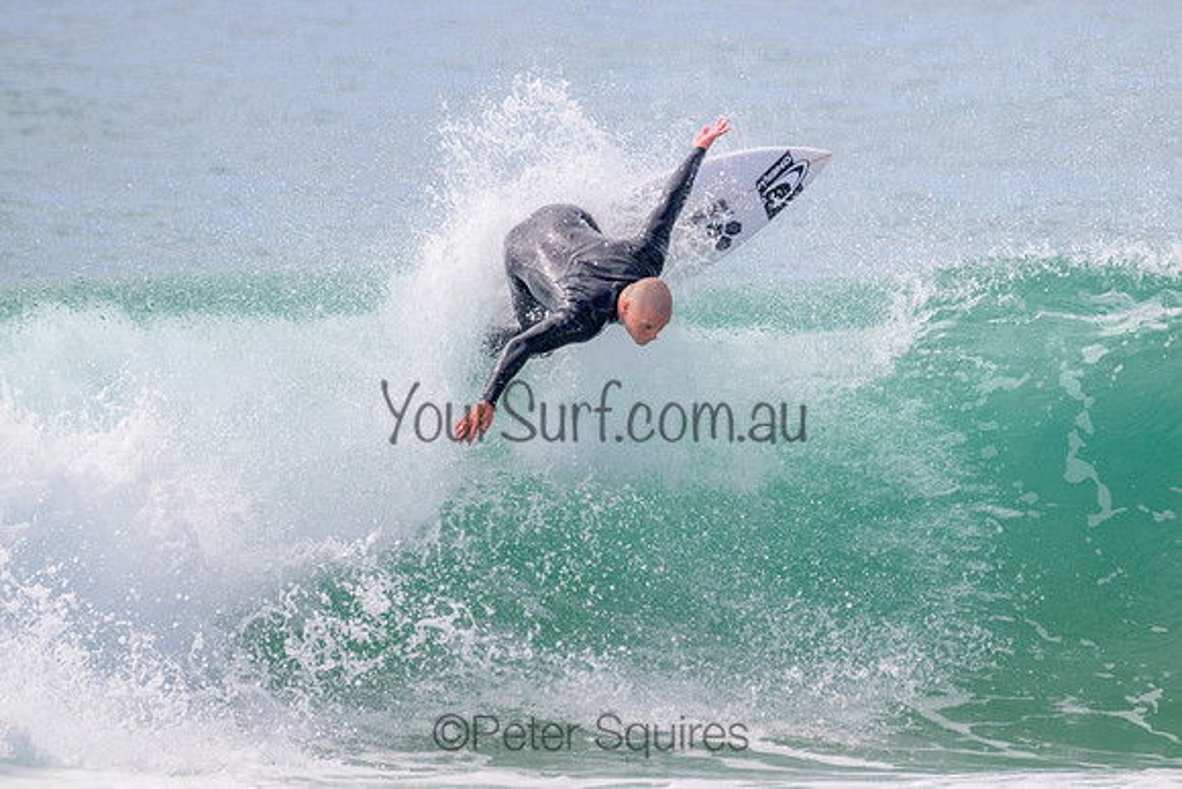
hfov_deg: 1.9
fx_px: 35666
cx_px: 802
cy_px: 253
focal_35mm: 1086
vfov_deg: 1.3
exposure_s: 1/2000
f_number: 11
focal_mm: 800
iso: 1100
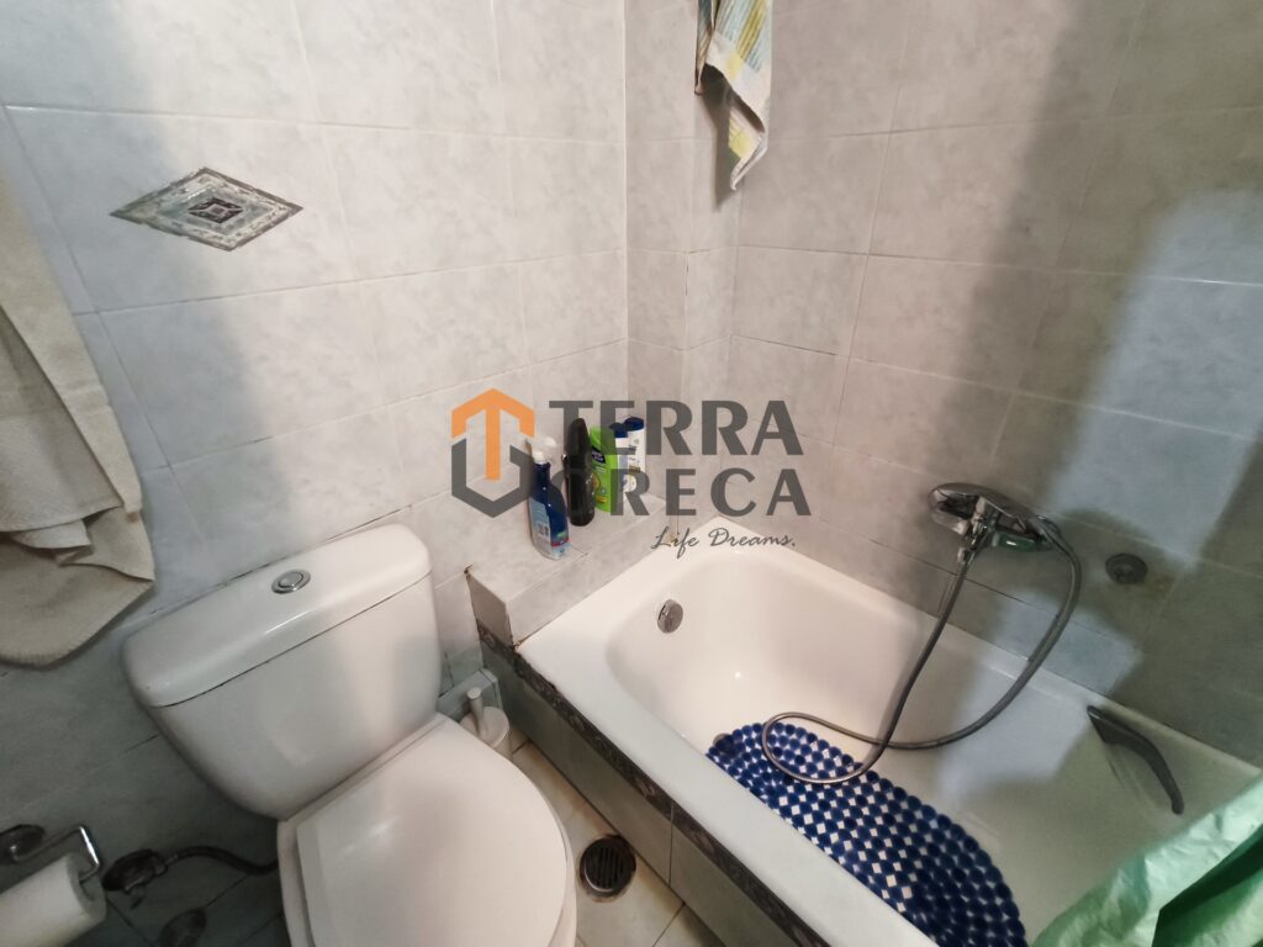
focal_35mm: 15
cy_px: 474
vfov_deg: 81.7
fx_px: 547
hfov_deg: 98.2
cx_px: 632
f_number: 2.2
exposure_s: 1/25
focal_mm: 1.91
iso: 1000
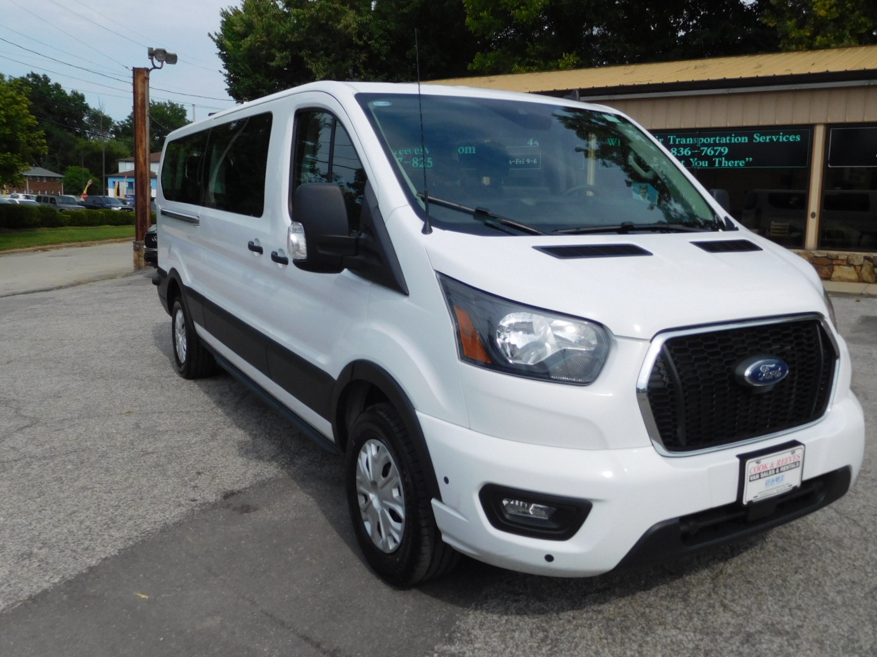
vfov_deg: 48.2
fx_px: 735
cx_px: 458
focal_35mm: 29
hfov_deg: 61.6
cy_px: 301
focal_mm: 4.5
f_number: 6.8
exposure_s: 1/640
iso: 125
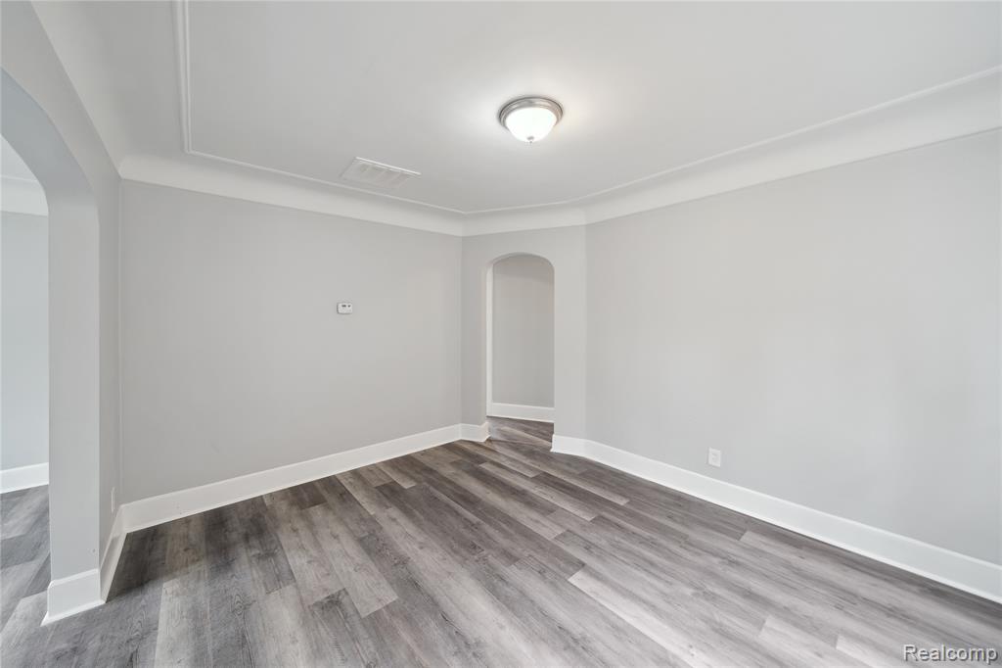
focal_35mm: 12
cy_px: 334
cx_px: 501
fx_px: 334
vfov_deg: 90.0
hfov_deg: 112.6
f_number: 7.1
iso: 400
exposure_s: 1/25
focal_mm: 12
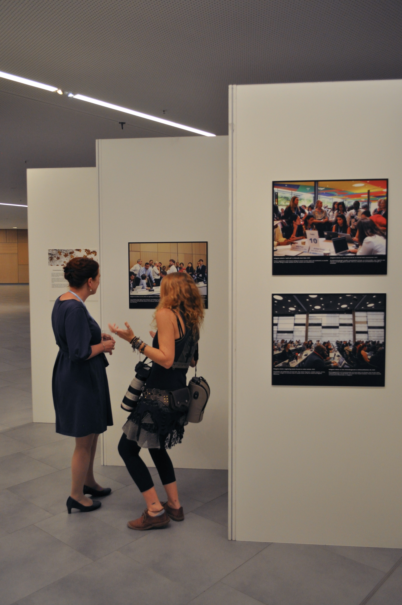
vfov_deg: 62.0
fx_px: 504
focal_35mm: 30
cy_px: 302
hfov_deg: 43.5
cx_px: 201
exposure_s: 1/40
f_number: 3.8
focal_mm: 20
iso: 800
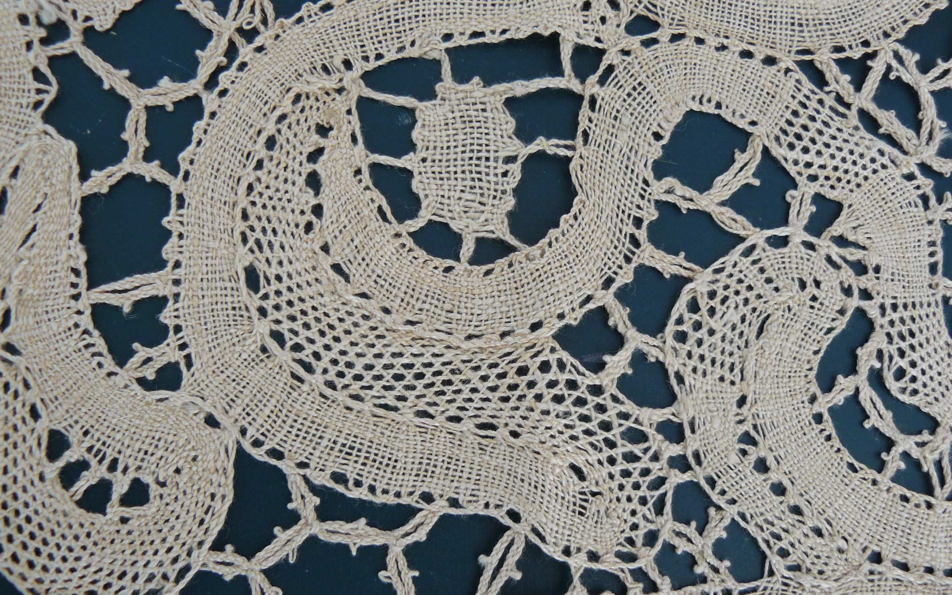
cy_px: 282
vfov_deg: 32.8
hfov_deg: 50.4
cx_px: 481
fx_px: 1012
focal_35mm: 39
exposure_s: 1/40
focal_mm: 6
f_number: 2.8
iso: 100
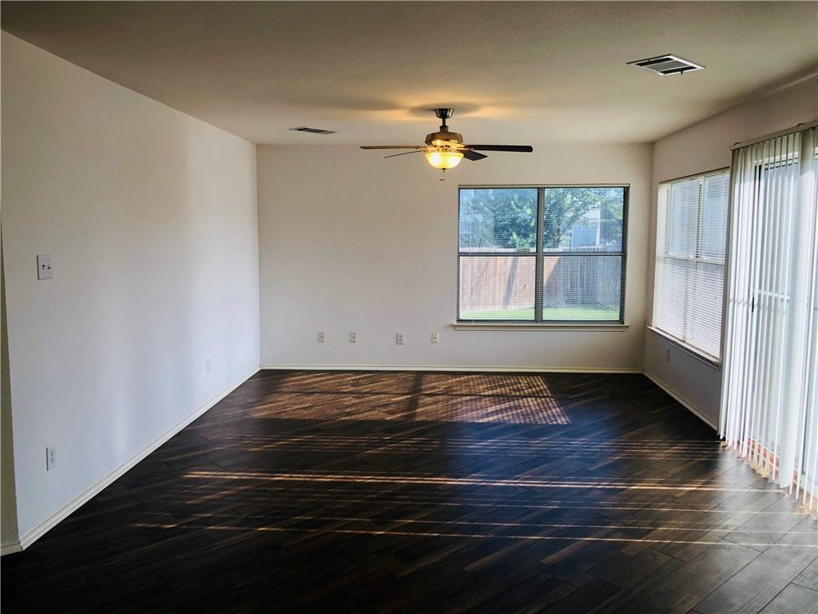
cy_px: 307
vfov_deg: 49.7
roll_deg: +0.3
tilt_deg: -7.0
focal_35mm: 28
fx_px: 662
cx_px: 409
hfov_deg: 63.4
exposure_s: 1/120
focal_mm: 3.99
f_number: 1.8
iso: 64
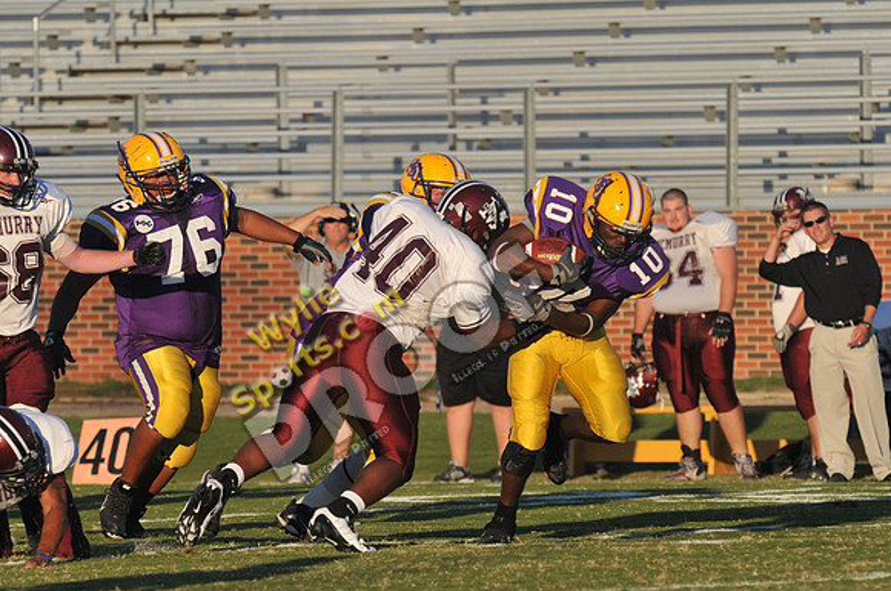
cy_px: 296
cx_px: 446
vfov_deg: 3.5
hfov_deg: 5.3
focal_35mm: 390
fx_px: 9639
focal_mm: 260
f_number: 5.6
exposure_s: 1/2500
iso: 640
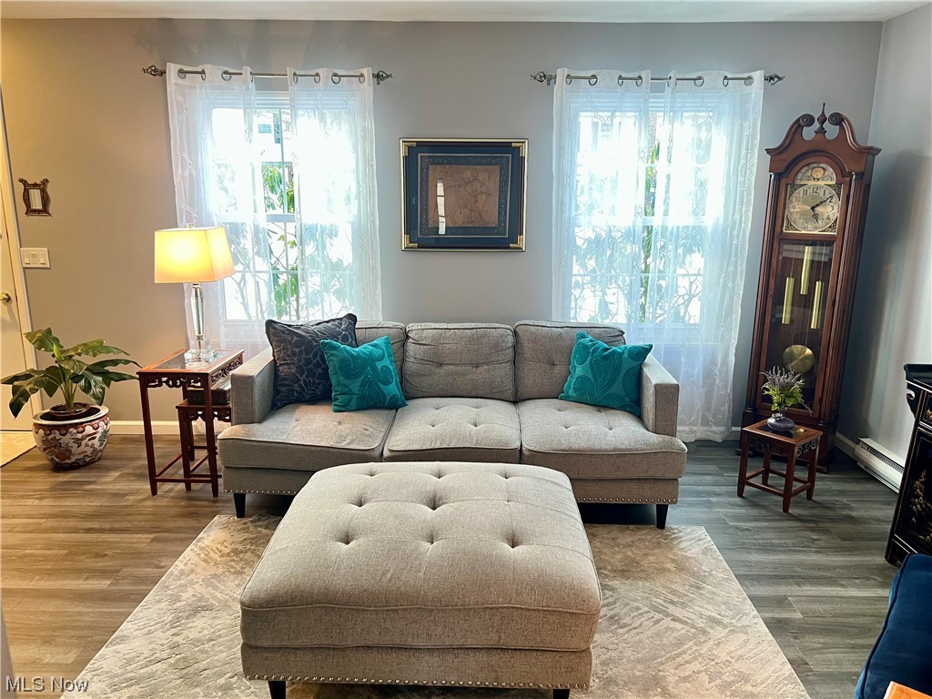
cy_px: 350
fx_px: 700
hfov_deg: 67.3
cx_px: 466
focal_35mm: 26
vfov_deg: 53.1
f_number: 1.5
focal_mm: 5.7
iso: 250
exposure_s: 1/60
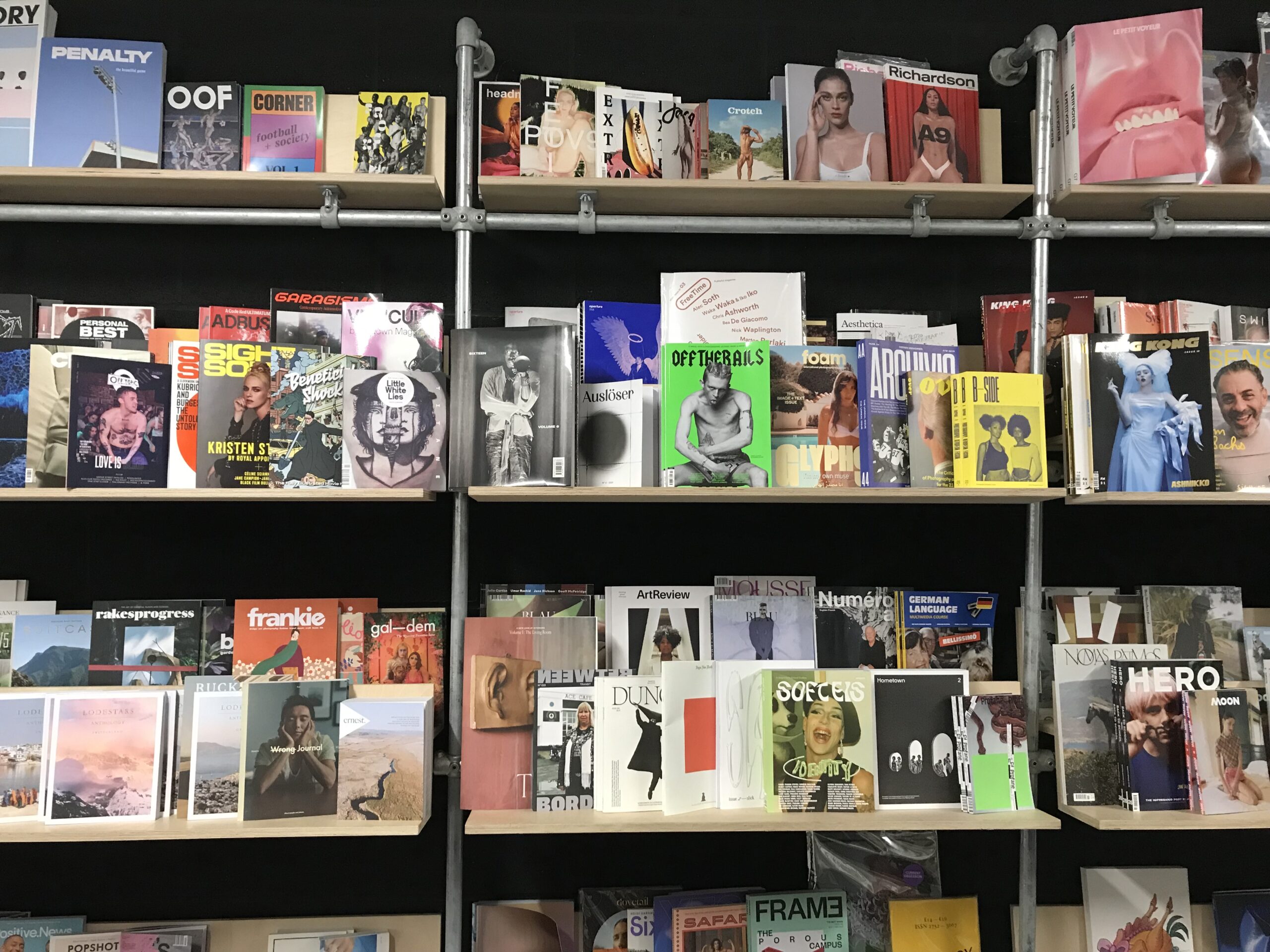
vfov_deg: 49.7
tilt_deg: -0.6
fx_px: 1027
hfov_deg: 63.4
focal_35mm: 28
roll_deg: -0.6
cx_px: 635
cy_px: 476
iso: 80
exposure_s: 1/17
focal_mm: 3.99
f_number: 1.8
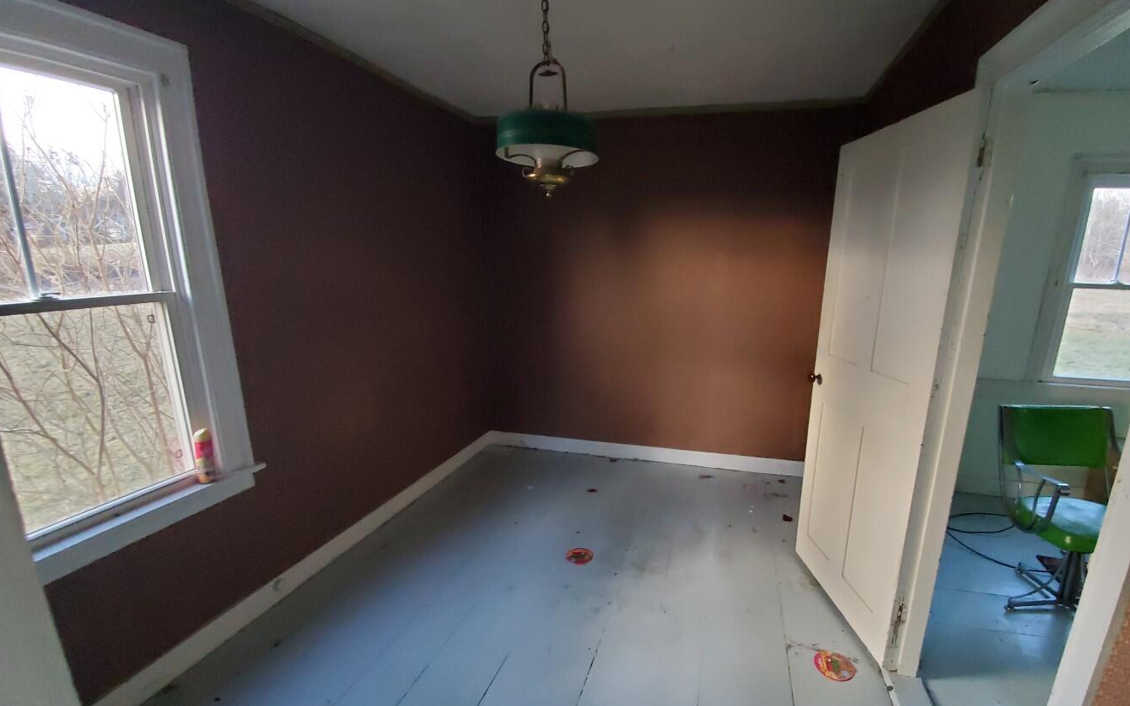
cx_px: 611
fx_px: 462
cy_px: 385
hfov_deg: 101.2
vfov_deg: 74.6
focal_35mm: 15
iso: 500
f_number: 2.2
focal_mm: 1.8
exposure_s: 1/59
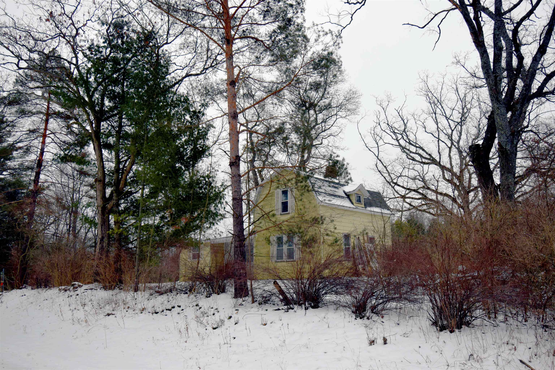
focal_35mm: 30
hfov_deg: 61.9
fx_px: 462
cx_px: 278
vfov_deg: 43.6
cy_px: 185
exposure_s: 1/200
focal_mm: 20
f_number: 7.1
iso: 400
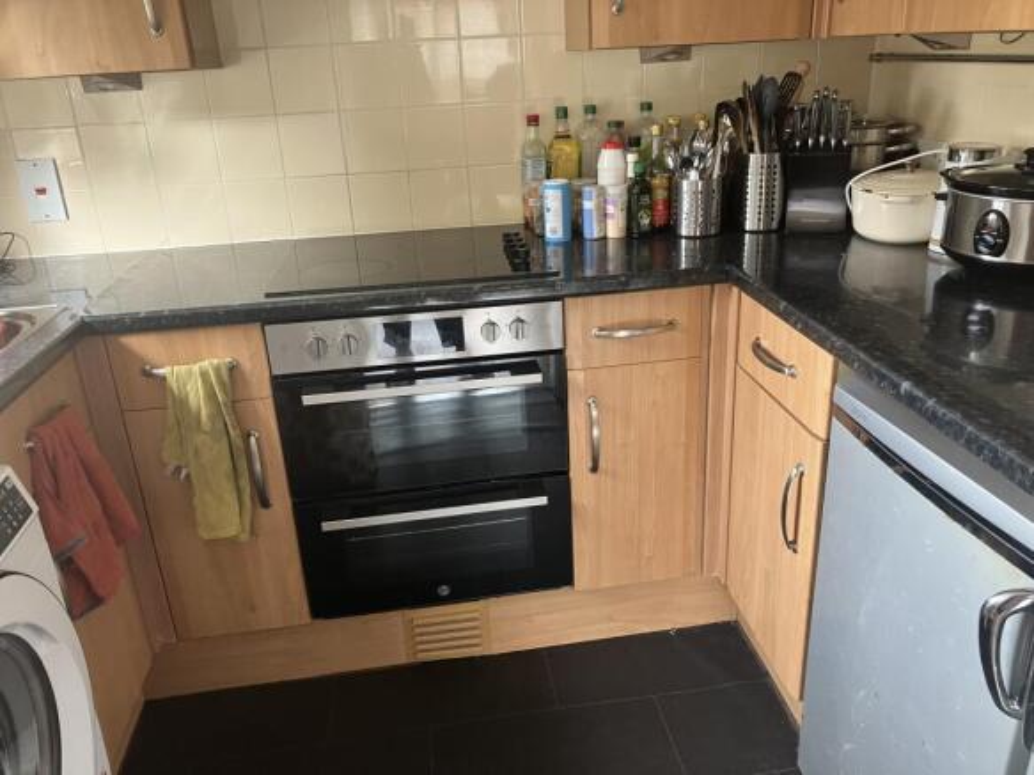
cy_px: 388
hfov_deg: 63.5
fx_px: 836
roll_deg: +3.2
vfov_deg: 49.7
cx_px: 517
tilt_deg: -21.4
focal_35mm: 28
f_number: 1.8
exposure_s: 1/60
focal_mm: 3.99
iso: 160
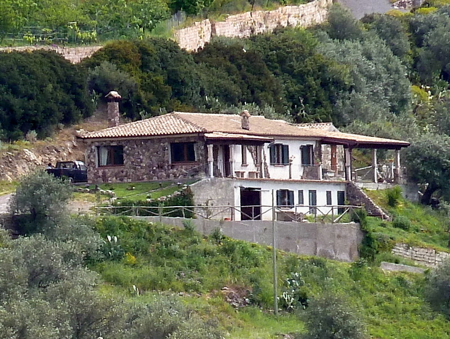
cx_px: 225
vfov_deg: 2.4
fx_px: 8122
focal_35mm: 624
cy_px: 170
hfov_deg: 3.2
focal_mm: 49.2
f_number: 4.9
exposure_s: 1/160
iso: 80
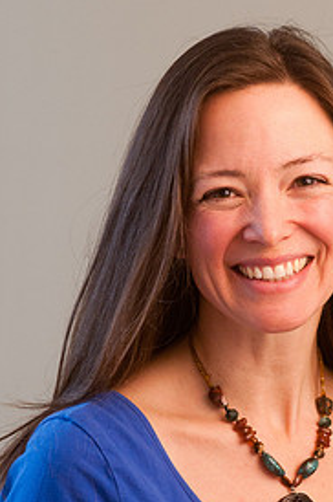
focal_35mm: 357
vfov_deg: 5.8
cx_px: 242
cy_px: 363
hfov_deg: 3.8
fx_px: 4963
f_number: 4
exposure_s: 1/80
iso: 640
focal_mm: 145
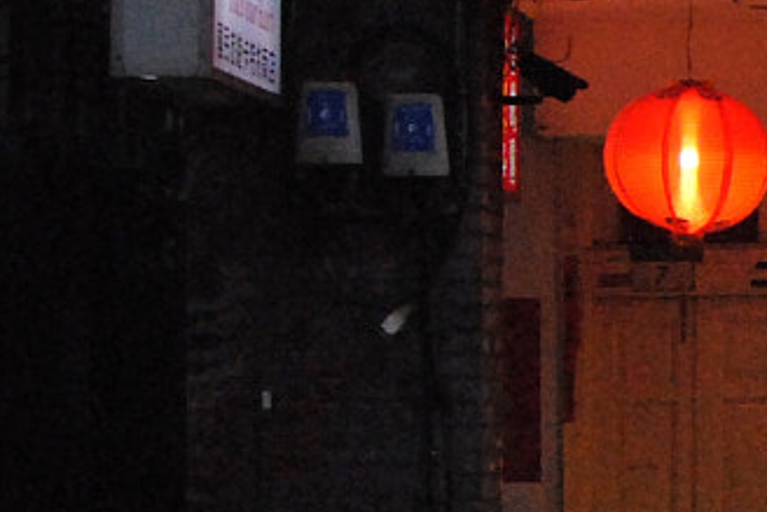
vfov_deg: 5.4
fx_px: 5466
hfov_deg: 7.8
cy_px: 243
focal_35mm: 256
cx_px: 1356
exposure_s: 1/800
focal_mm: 35
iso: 1600
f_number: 2.2
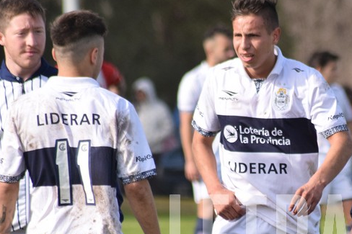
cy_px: 161
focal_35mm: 830
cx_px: 286
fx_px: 8112
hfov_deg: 2.5
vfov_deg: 1.7
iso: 1000
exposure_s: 1/2500
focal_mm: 300
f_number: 6.3
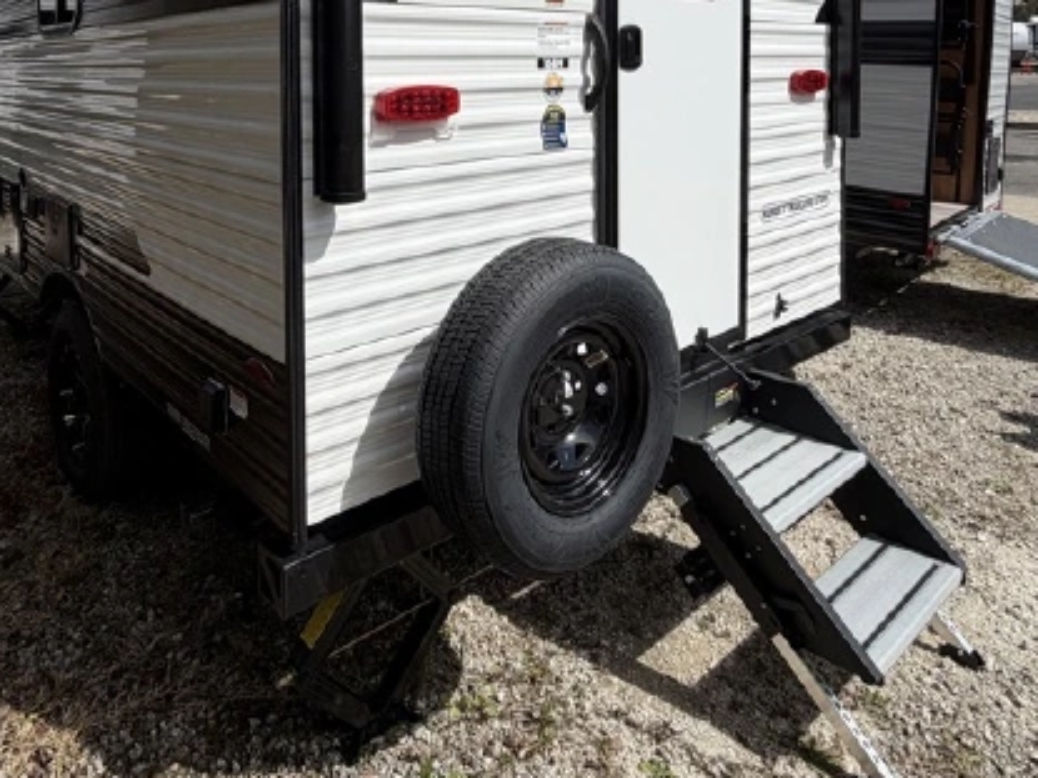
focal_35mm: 27
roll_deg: +0.5
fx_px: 809
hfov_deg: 64.8
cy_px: 90
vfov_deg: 46.7
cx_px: 418
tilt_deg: -4.2
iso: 20
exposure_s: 1/1464
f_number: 2.2
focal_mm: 2.22
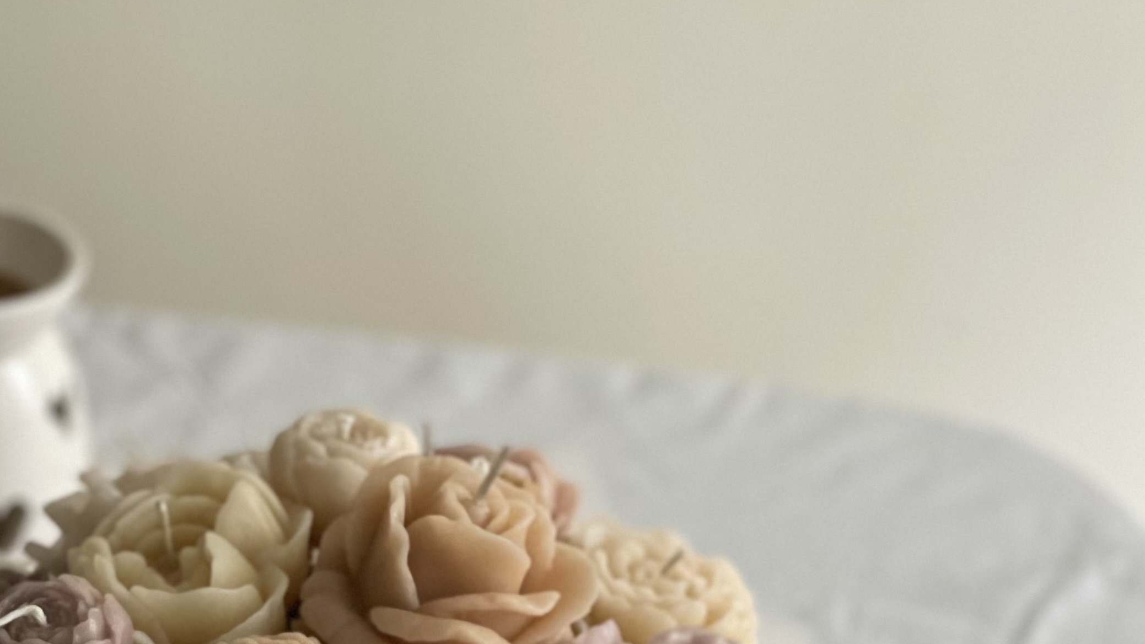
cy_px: 921
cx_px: 348
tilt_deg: -35.2
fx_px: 3339
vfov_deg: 10.7
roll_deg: -0.8
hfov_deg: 19.4
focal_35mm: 110
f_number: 2
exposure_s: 1/122
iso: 250
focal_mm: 6
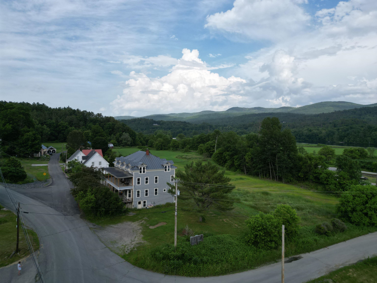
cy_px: 142
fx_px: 261
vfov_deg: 56.8
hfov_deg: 71.6
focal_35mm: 24
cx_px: 188
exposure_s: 1/2500
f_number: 1.7
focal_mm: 6.72
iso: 100
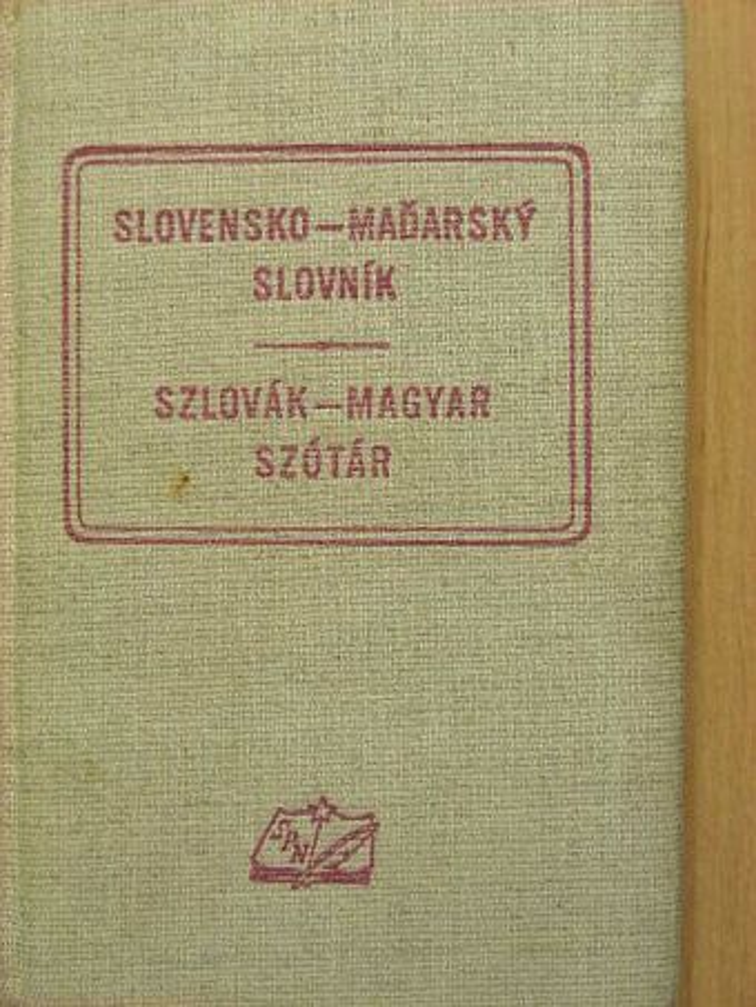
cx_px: 378
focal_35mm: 87
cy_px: 504
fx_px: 2532
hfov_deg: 17.0
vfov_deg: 22.5
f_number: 3.5
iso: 180
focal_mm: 14.6
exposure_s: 1/59.8
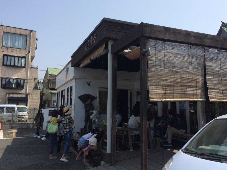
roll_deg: -0.5
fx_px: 210
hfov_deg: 56.8
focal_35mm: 32
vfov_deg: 44.2
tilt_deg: +4.3
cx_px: 118
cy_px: 81
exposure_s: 1/2415
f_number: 2.2
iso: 32
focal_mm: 4.15
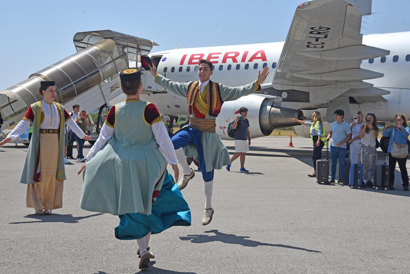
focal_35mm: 50
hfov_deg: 39.6
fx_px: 570
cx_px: 205
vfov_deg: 27.0
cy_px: 137
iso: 200
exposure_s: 1/400
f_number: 10
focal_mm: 50
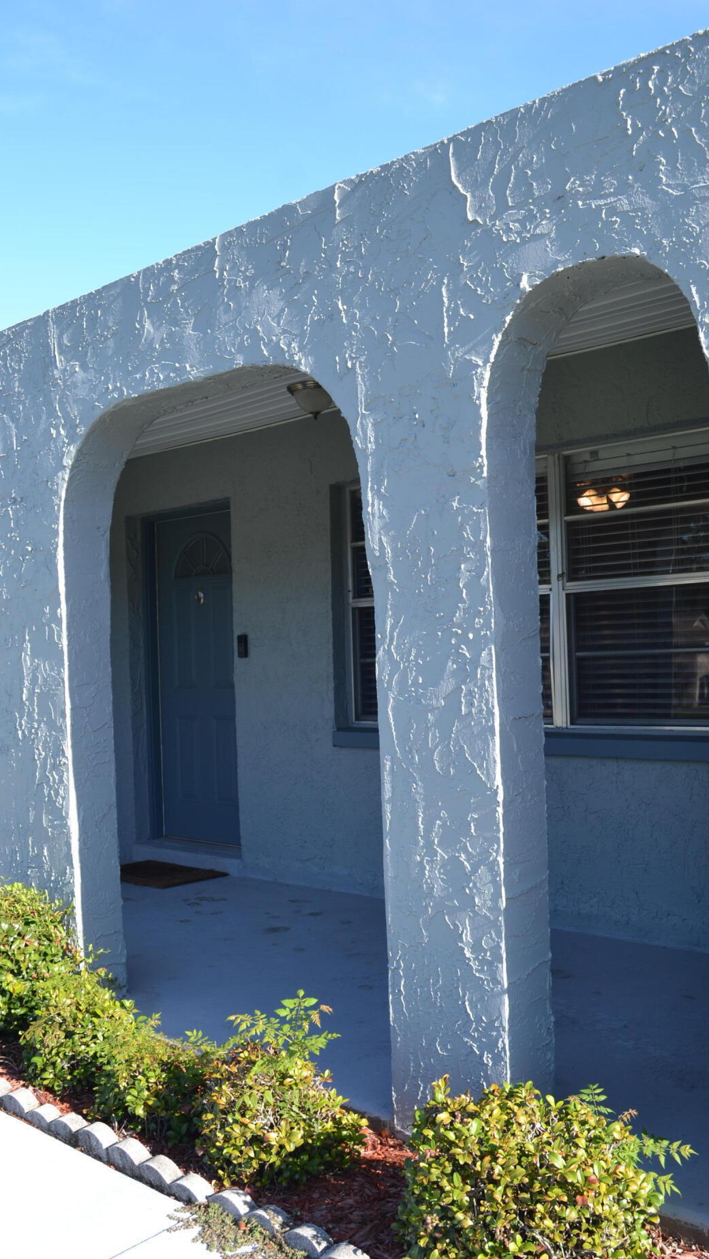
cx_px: 361
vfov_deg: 58.0
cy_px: 666
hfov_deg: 34.7
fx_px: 1136
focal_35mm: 34
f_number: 5.6
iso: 100
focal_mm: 20
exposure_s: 1/125
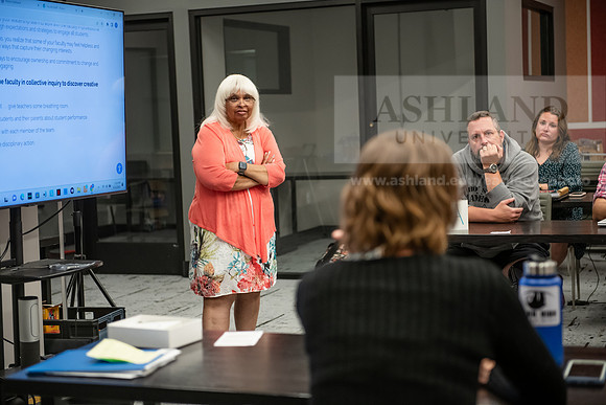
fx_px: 1179
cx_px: 303
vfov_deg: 19.5
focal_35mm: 70
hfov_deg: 28.8
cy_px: 202
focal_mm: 70
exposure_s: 1/160
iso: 1250
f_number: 2.8
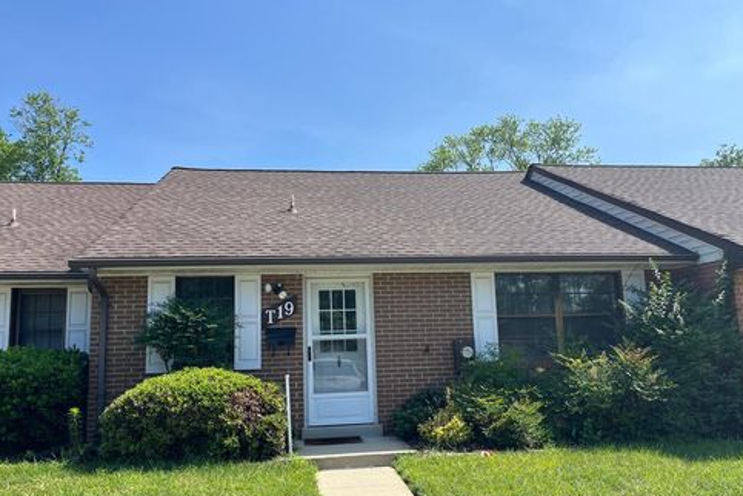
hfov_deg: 65.5
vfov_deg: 46.4
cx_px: 371
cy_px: 263
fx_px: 578
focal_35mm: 28
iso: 50
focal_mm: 5.1
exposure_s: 1/2899
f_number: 1.6
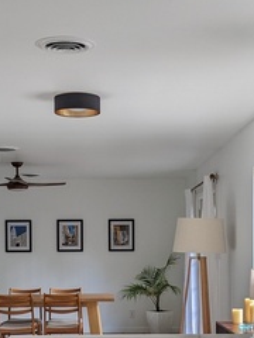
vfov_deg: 25.6
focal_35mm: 75
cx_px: 125
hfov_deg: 19.6
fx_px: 734
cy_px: 266
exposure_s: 1/60
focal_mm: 4.38
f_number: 1.73
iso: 57
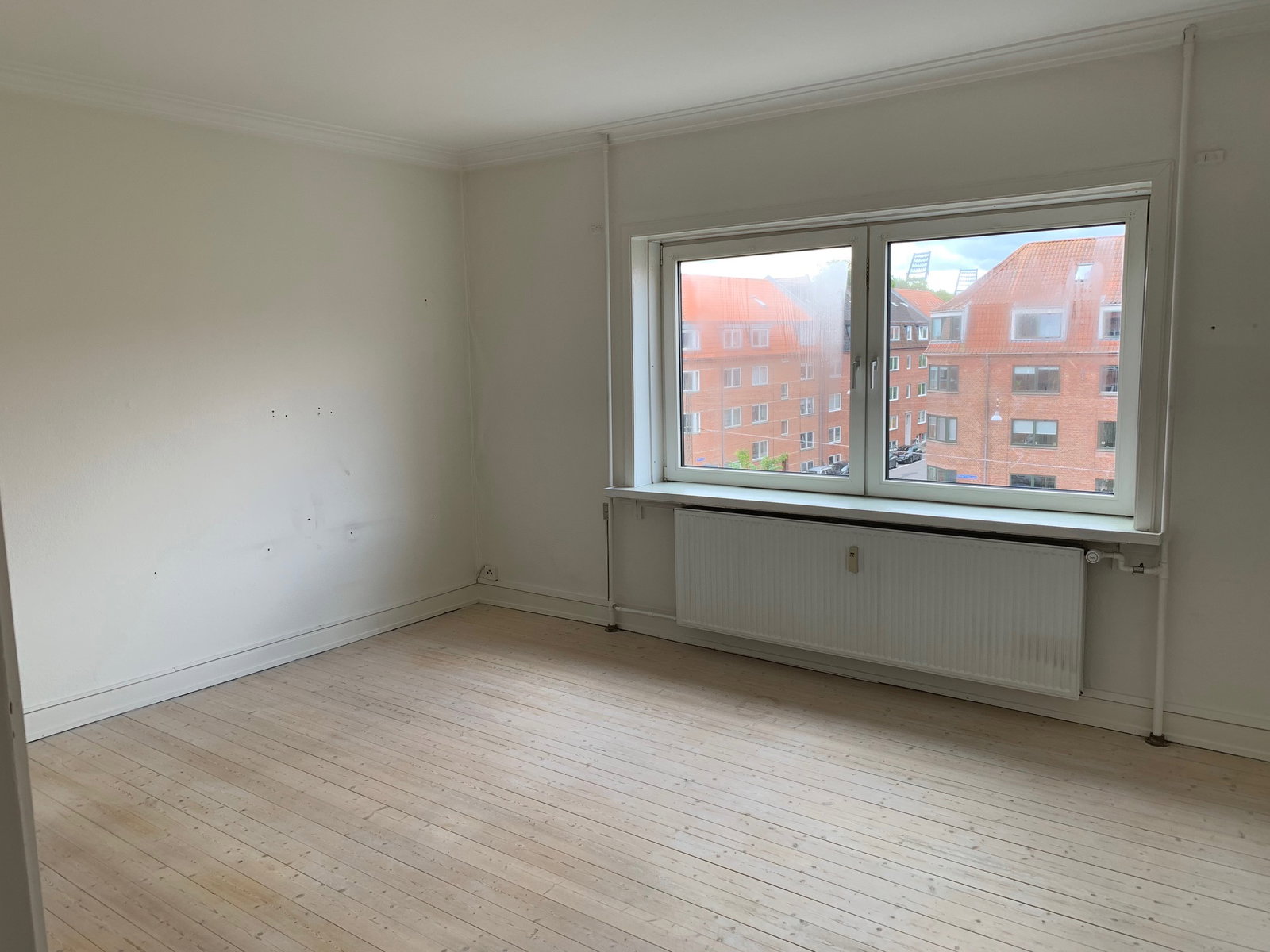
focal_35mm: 26
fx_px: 954
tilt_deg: -7.9
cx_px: 635
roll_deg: +1.1
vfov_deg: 53.1
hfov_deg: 67.3
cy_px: 476
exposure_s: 1/122
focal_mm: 4.25
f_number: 1.8
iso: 25
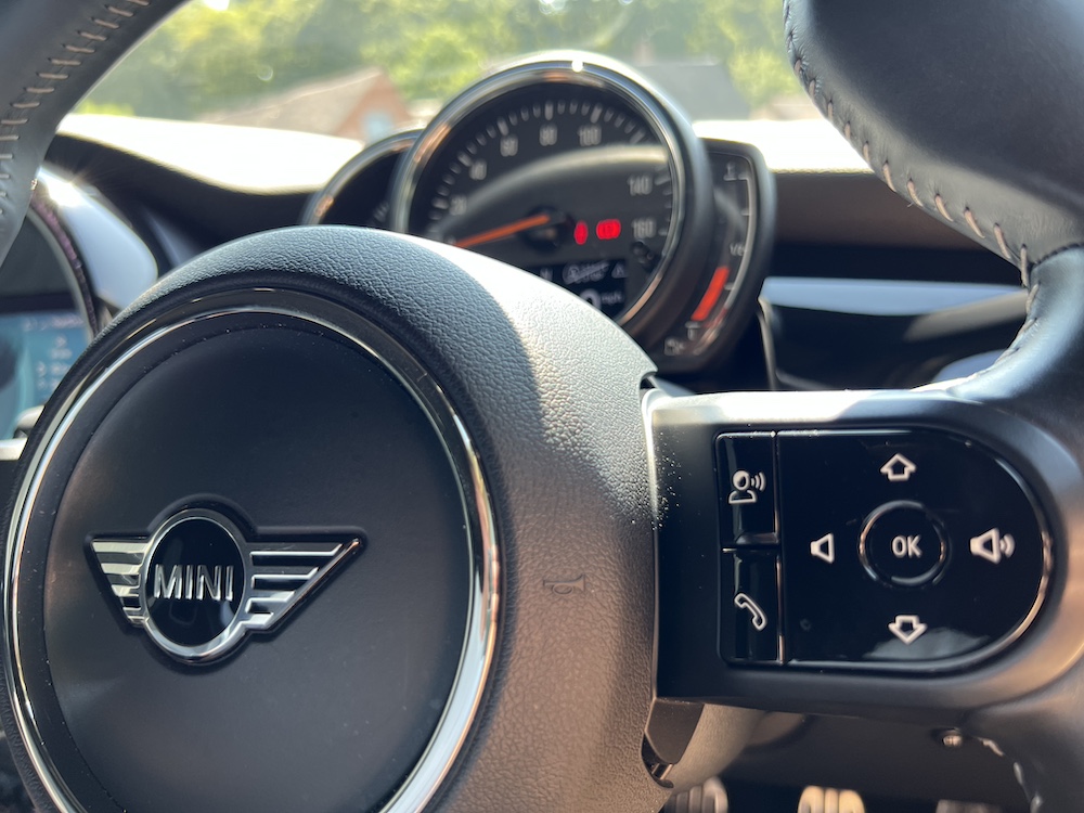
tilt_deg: -14.2
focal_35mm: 26
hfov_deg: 67.3
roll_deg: +7.0
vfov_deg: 53.1
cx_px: 542
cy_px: 406
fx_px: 814
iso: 40
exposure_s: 1/121
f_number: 1.5
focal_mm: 5.7
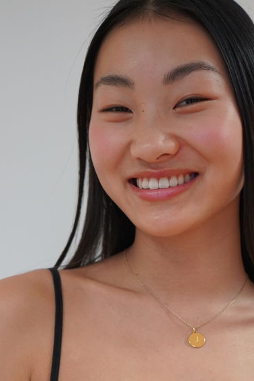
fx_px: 635
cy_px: 299
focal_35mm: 60
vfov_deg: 32.6
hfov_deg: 22.6
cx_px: 161
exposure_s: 1/160
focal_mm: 34
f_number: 4
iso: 2000
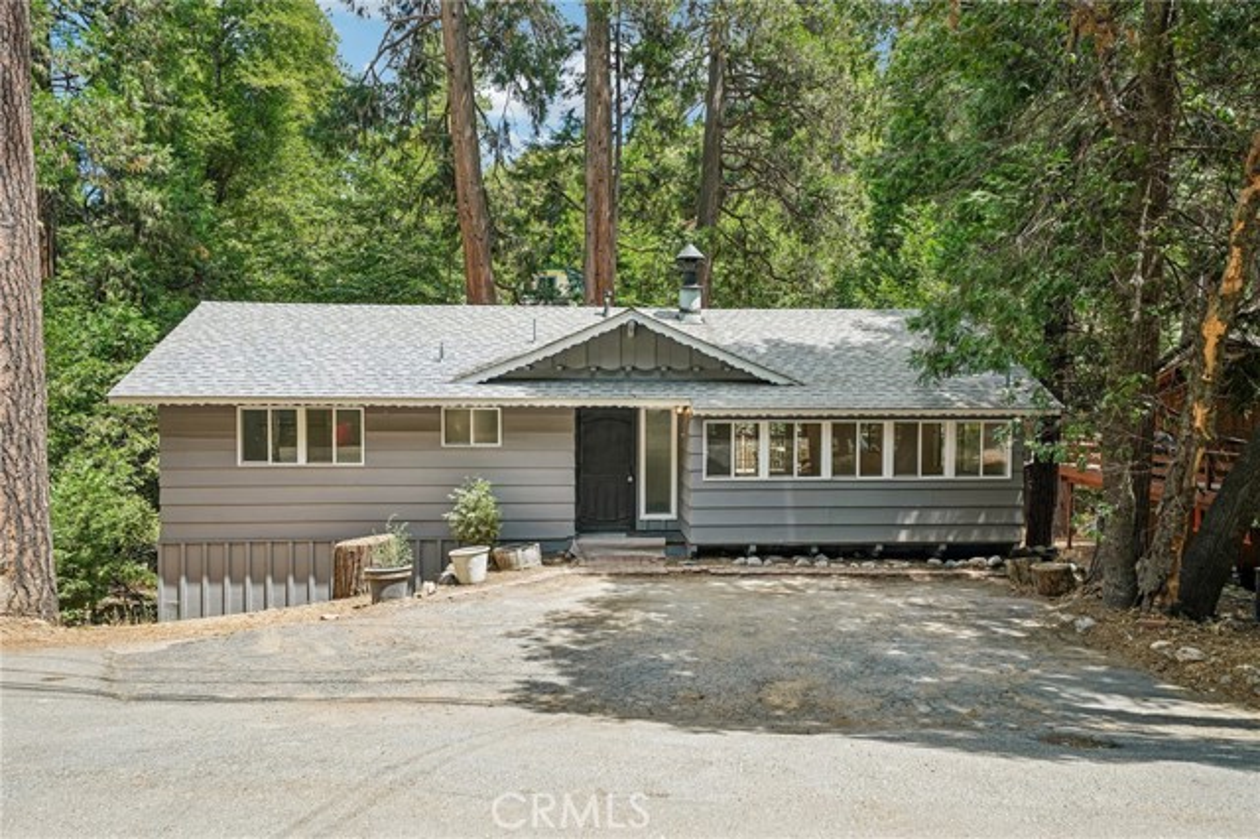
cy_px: 420
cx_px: 630
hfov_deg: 76.1
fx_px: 805
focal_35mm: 23
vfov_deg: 55.1
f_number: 8
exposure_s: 1/80
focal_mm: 23
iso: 100
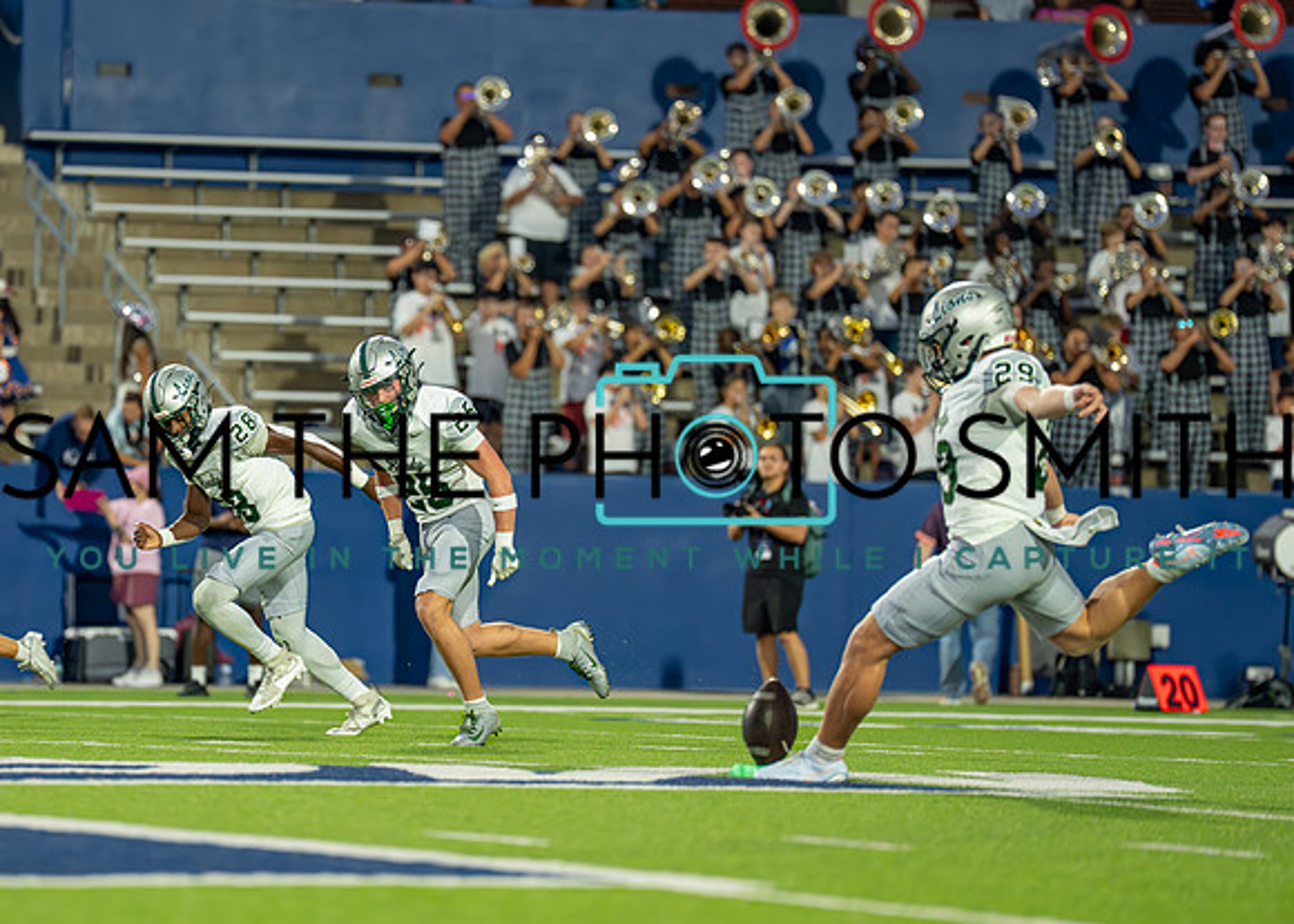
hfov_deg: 7.4
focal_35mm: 271
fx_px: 9964
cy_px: 447
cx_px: 403
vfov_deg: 5.3
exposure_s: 1/1250
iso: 1600
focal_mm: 200
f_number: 2.8
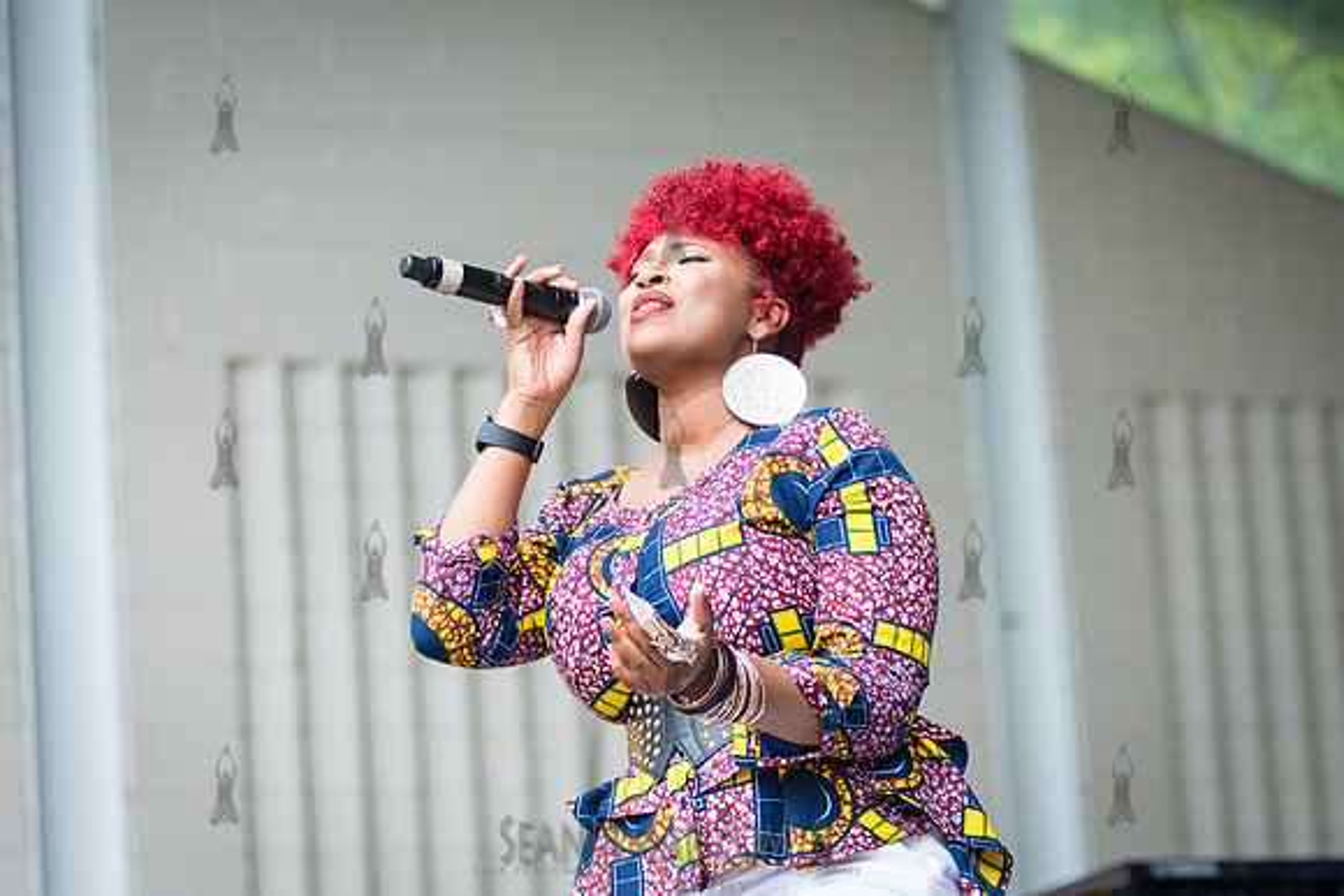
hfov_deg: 16.9
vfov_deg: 11.3
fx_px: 4526
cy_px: 379
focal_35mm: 121
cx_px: 803
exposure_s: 1/640
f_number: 2.8
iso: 1000
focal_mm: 92
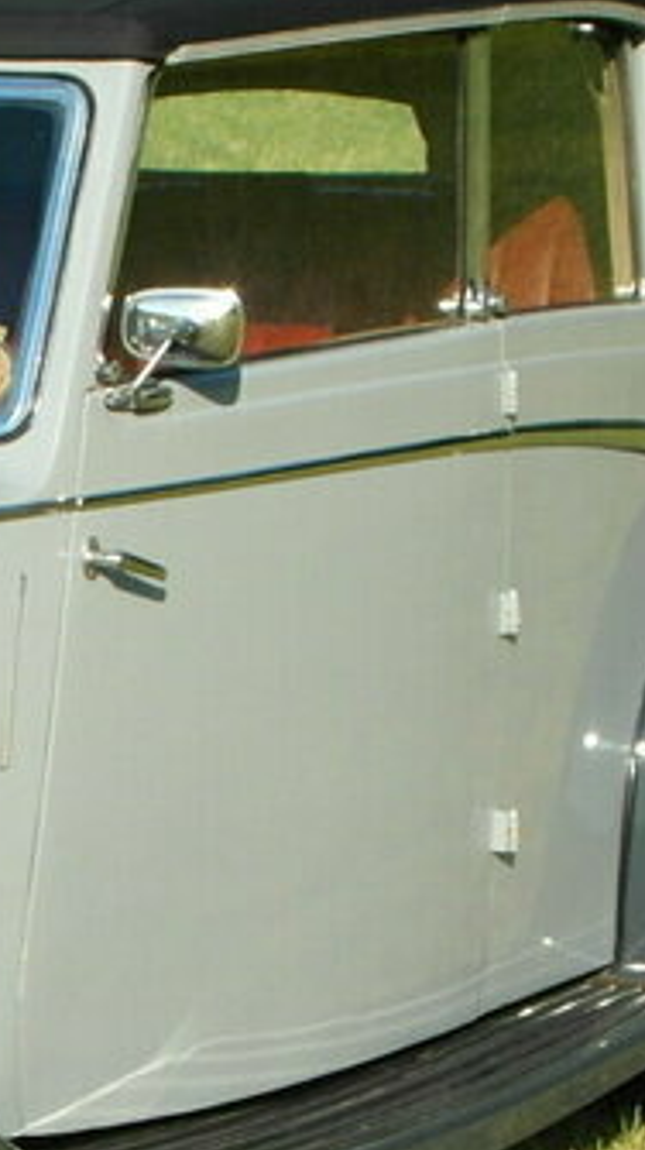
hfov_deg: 5.8
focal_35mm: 203
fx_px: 6183
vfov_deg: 10.6
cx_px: -631
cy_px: 752
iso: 100
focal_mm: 9.2
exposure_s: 1/500
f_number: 4.2
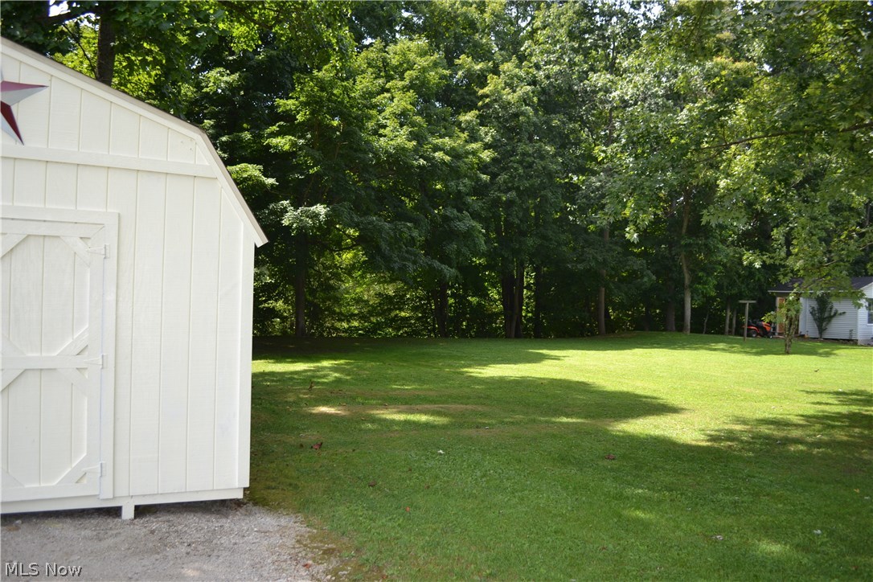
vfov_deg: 47.9
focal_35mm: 27
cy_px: 291
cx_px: 436
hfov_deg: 67.4
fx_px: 655
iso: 100
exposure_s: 1/200
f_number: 4
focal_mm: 18
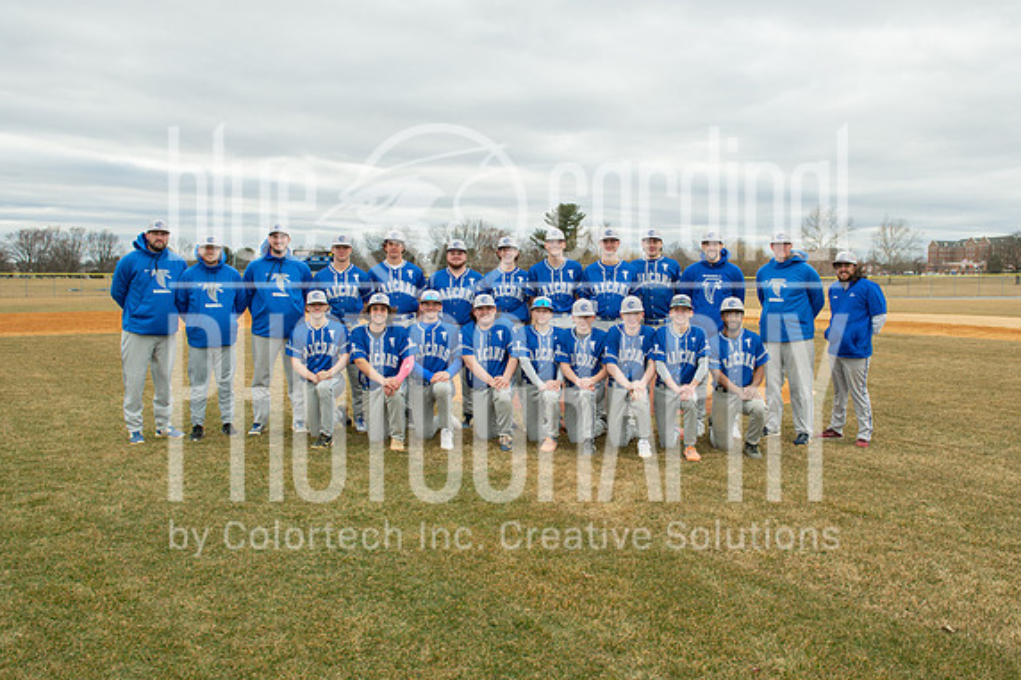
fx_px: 822
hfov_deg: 63.6
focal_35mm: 29
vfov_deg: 44.9
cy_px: 330
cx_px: 558
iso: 100
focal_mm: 24
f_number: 5
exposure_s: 1/160
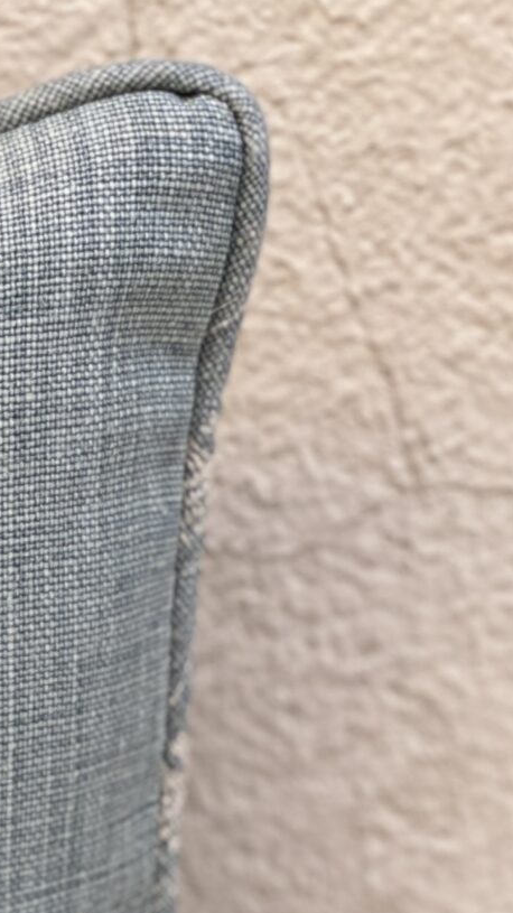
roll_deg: +5.3
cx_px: -498
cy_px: 1288
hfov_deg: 6.6
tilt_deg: -25.0
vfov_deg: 11.7
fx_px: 4308
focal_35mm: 178
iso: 32
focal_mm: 6
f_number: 2
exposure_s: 1/122
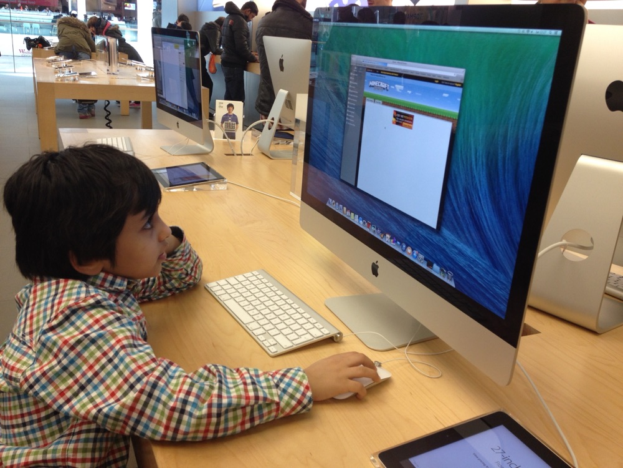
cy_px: 234
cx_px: 312
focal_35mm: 35
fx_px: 630
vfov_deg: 40.7
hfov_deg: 52.6
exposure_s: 1/40
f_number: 2.4
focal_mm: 4.28
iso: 64
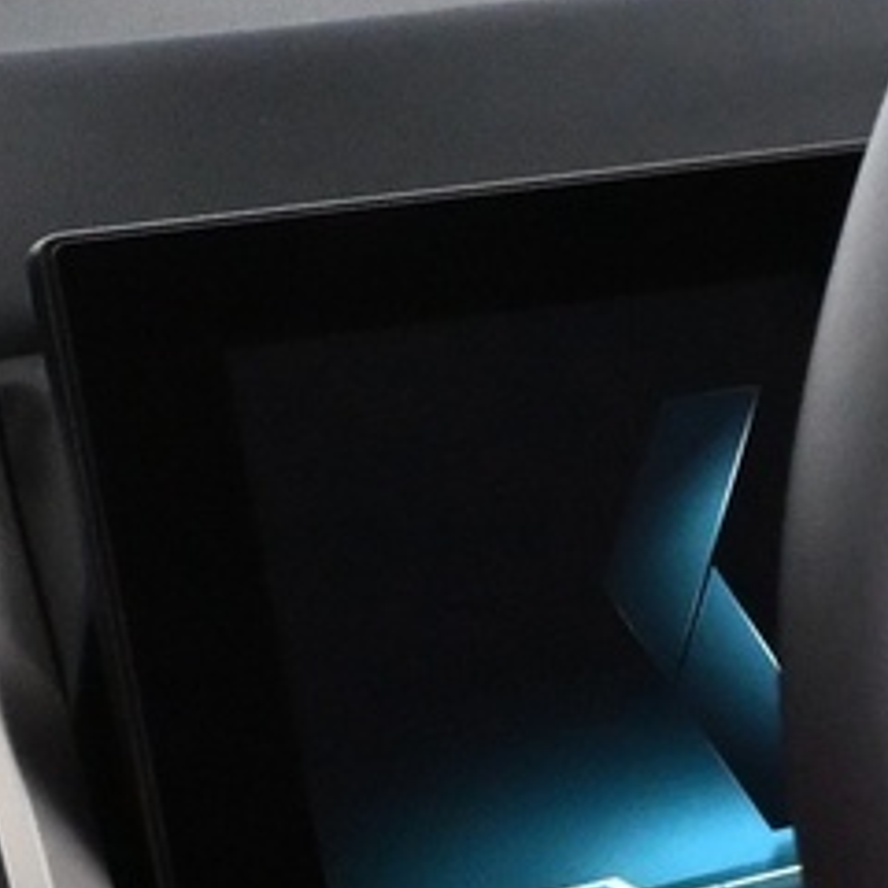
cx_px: 1835
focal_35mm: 176
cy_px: 699
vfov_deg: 9.9
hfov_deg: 9.2
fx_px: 5117
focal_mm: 20.5
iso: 4000
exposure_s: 1/60
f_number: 4
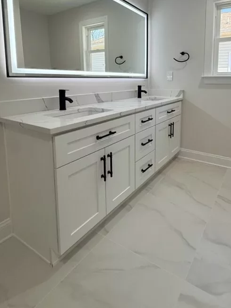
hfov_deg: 59.9
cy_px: 98
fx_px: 196
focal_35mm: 22
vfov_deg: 73.6
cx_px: 151
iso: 80
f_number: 2.2
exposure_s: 1/120
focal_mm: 2.22
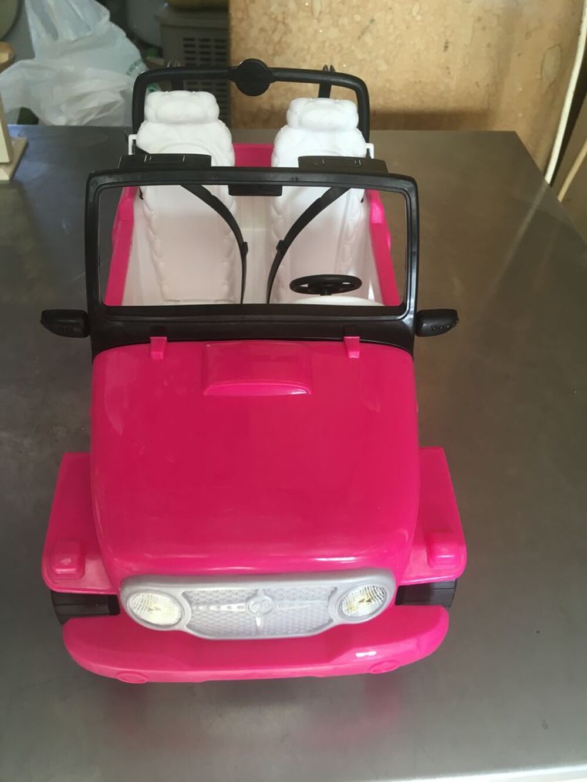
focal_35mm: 29
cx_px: 294
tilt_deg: -48.3
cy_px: 391
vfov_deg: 61.7
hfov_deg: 48.2
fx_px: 656
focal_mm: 4.15
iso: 64
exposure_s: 1/33
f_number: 2.2
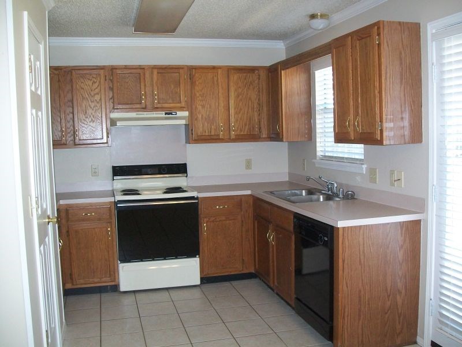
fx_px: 480
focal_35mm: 36
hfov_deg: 51.4
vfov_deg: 39.7
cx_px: 231
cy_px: 174
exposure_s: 1/60
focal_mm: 6
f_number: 2.7
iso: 160
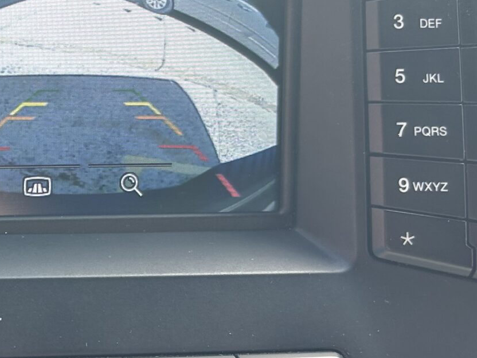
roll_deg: -1.9
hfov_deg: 22.1
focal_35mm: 80
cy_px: 273
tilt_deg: -21.9
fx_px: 1102
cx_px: -128
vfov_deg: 18.3
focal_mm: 5.7
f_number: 1.5
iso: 40
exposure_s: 1/170
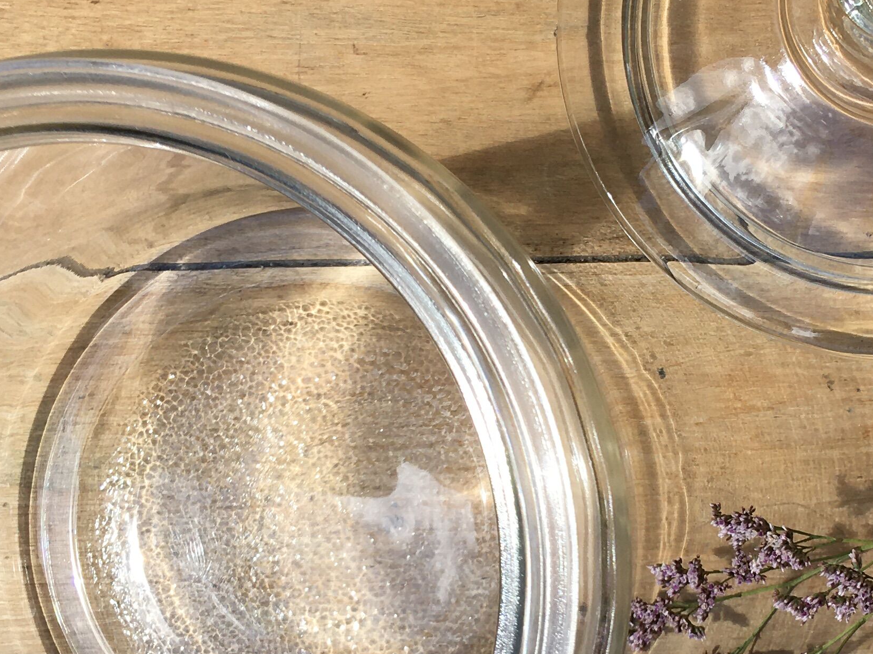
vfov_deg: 20.7
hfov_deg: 27.2
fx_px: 1790
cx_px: 592
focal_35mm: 71
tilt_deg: -84.9
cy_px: 431
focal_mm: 4.15
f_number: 2.2
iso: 25
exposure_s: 1/836
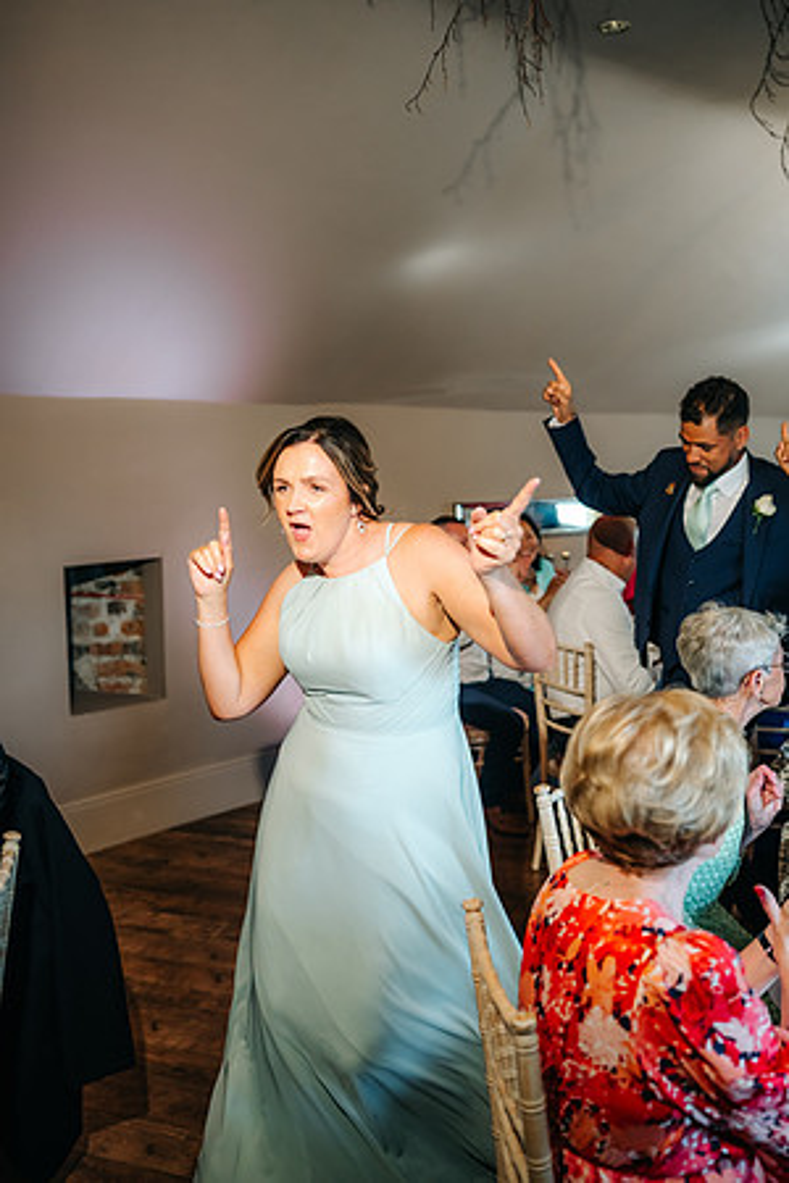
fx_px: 1151
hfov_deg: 37.9
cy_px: 592
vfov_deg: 54.4
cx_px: 394
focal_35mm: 35
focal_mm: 35
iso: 640
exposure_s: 1/200
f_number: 2.5
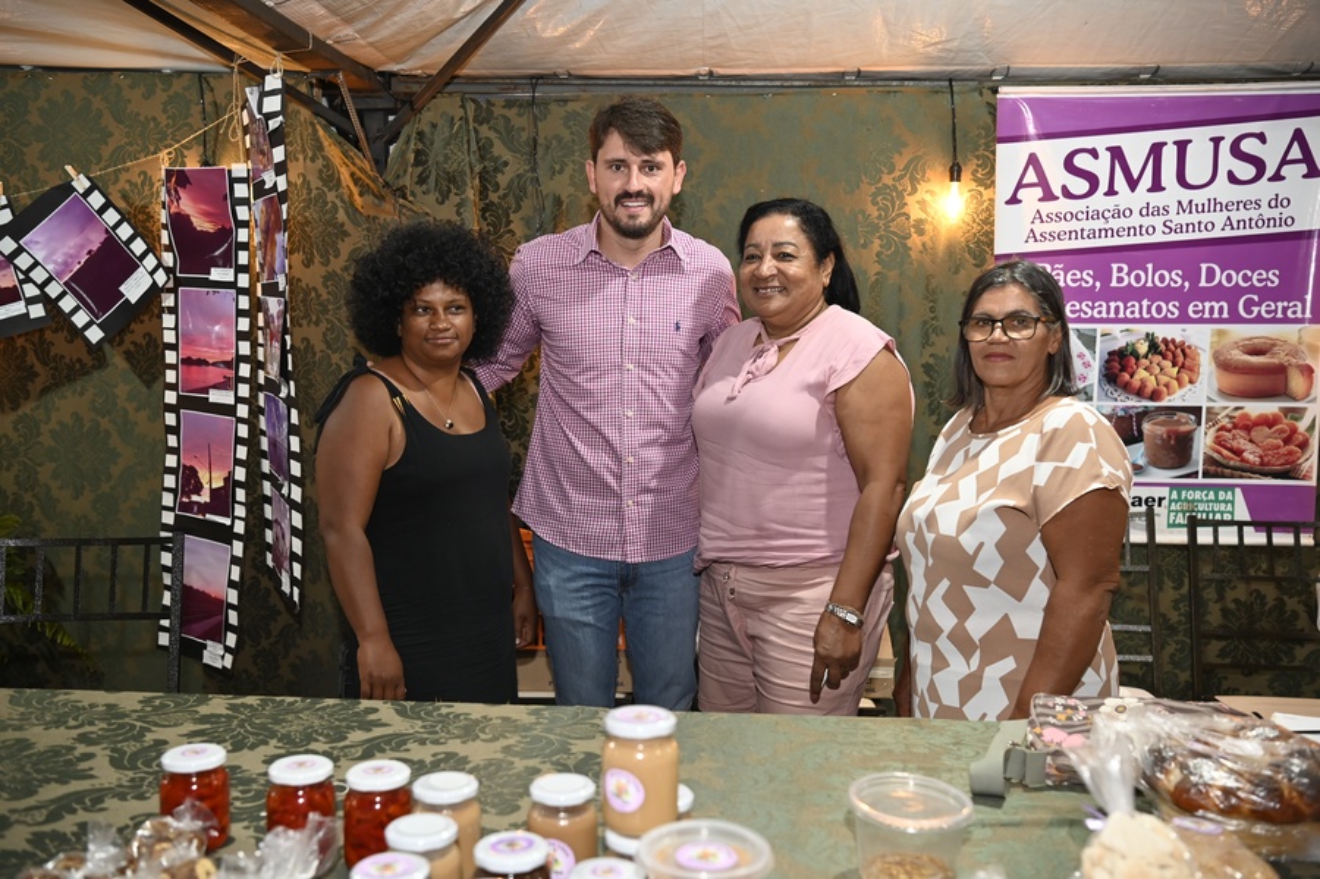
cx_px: 660
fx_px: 1283
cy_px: 440
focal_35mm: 35
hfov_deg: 54.5
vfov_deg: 37.8
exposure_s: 1/60
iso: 1250
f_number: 4
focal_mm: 35
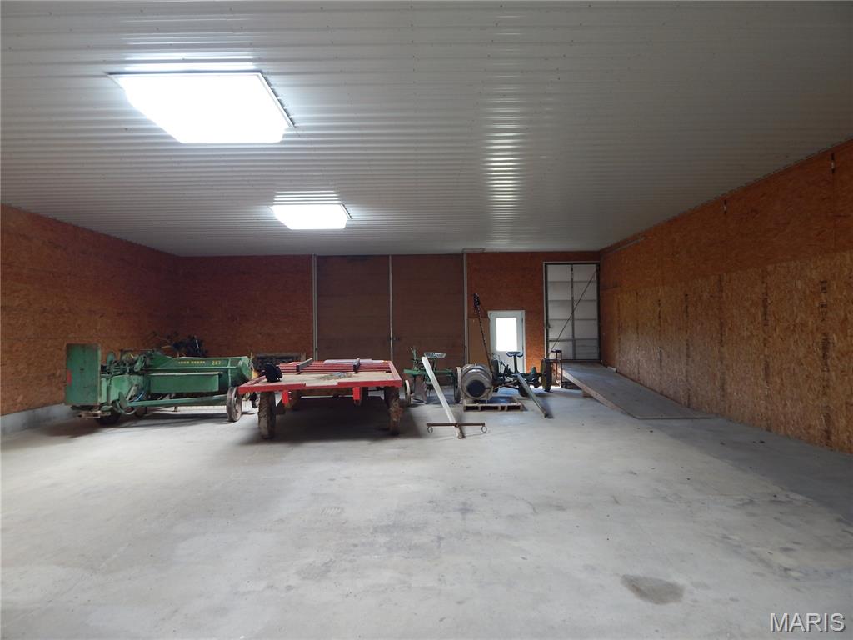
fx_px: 542
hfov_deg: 76.4
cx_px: 426
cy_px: 320
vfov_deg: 61.1
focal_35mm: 22
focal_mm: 4
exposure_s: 1/30
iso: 125
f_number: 3
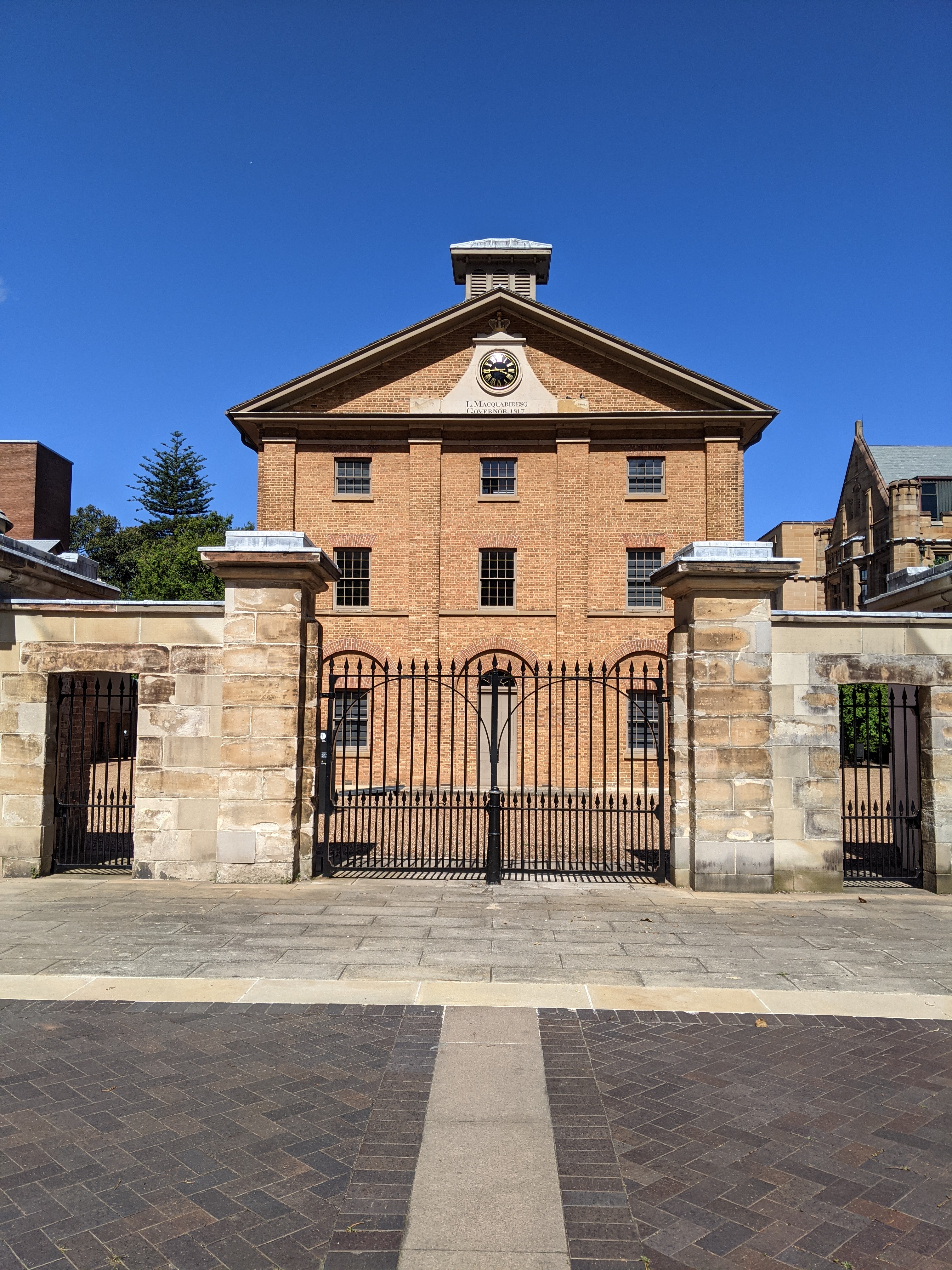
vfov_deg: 65.3
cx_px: 476
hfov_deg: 51.4
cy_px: 635
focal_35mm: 27
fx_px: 990
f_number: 1.8
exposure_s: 1/3906
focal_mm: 4.44
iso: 60
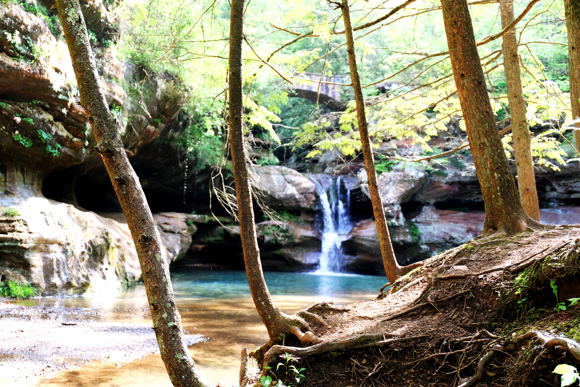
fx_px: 677
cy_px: 194
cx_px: 290
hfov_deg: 46.4
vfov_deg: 31.9
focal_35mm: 42
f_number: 4.5
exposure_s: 1/60
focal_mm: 28.2
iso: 500
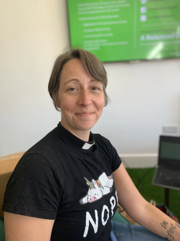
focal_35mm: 26
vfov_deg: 67.3
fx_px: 180
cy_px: 120
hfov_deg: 53.1
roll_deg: +3.9
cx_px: 90
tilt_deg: -13.9
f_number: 1.8
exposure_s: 1/121
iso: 64
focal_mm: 4.25
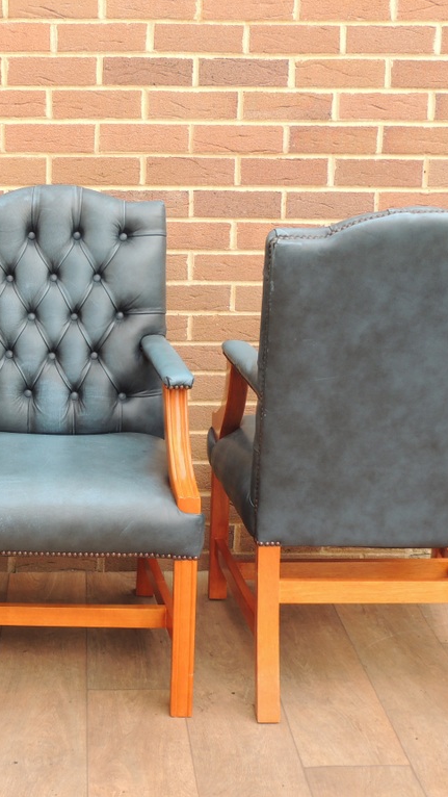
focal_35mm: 51
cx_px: 60
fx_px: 1077
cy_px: 398
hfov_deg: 23.0
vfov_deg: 40.6
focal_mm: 6.2
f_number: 3.3
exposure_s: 1/60
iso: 100
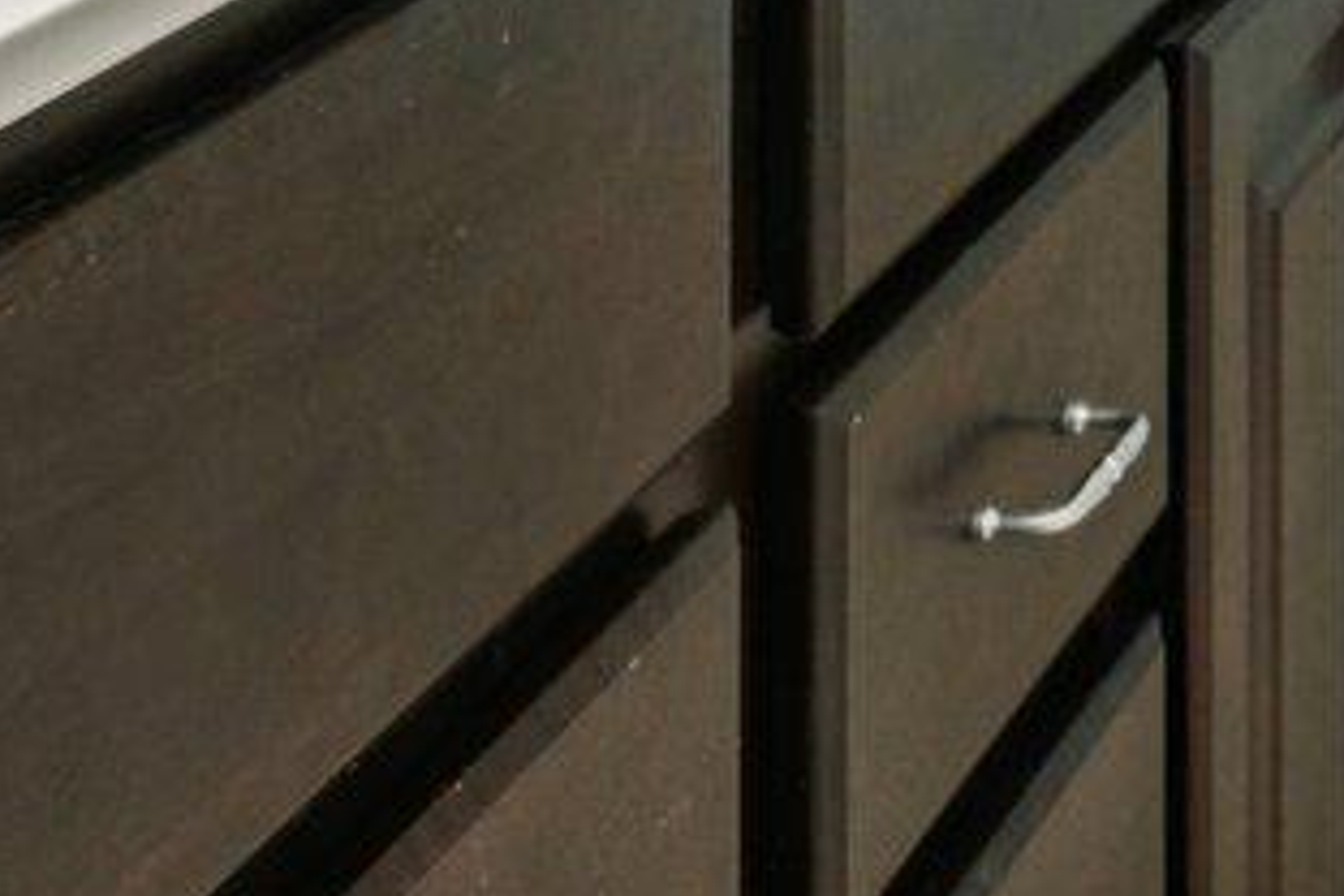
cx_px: 2391
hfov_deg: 16.4
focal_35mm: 105
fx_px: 3920
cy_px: -1566
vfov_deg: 10.4
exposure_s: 1/60
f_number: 8
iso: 800
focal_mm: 16
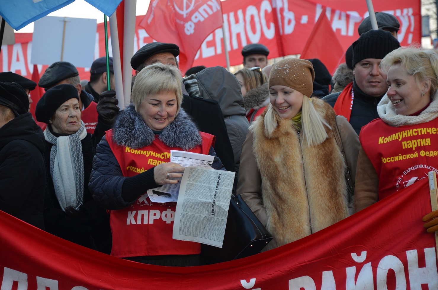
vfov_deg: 9.3
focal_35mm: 147
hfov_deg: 14.0
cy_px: 145
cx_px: 219
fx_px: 1785
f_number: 5.6
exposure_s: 1/320
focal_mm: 98
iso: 400
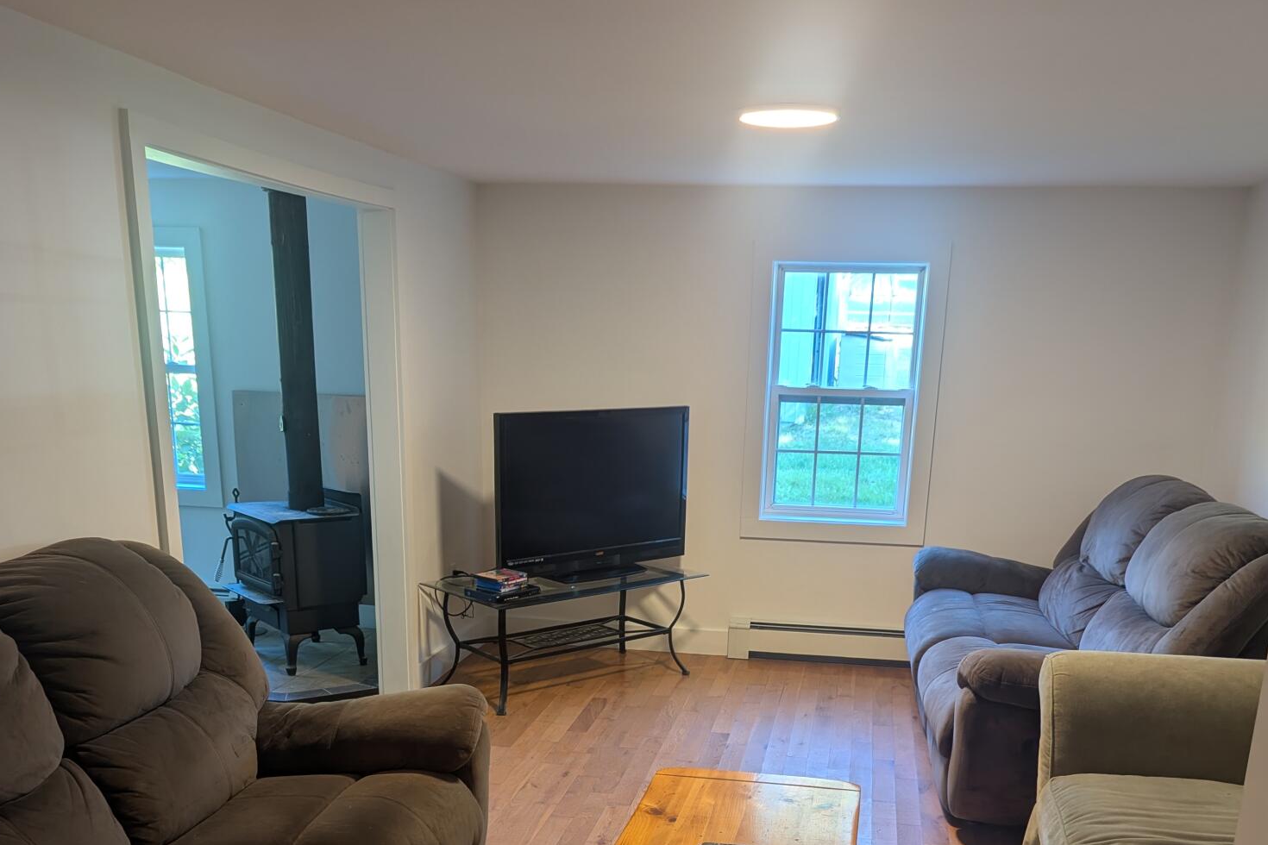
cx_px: 621
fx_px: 1197
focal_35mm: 34
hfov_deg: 55.8
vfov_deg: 37.1
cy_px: 709
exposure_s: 1/40
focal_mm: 6.81
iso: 90
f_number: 1.85
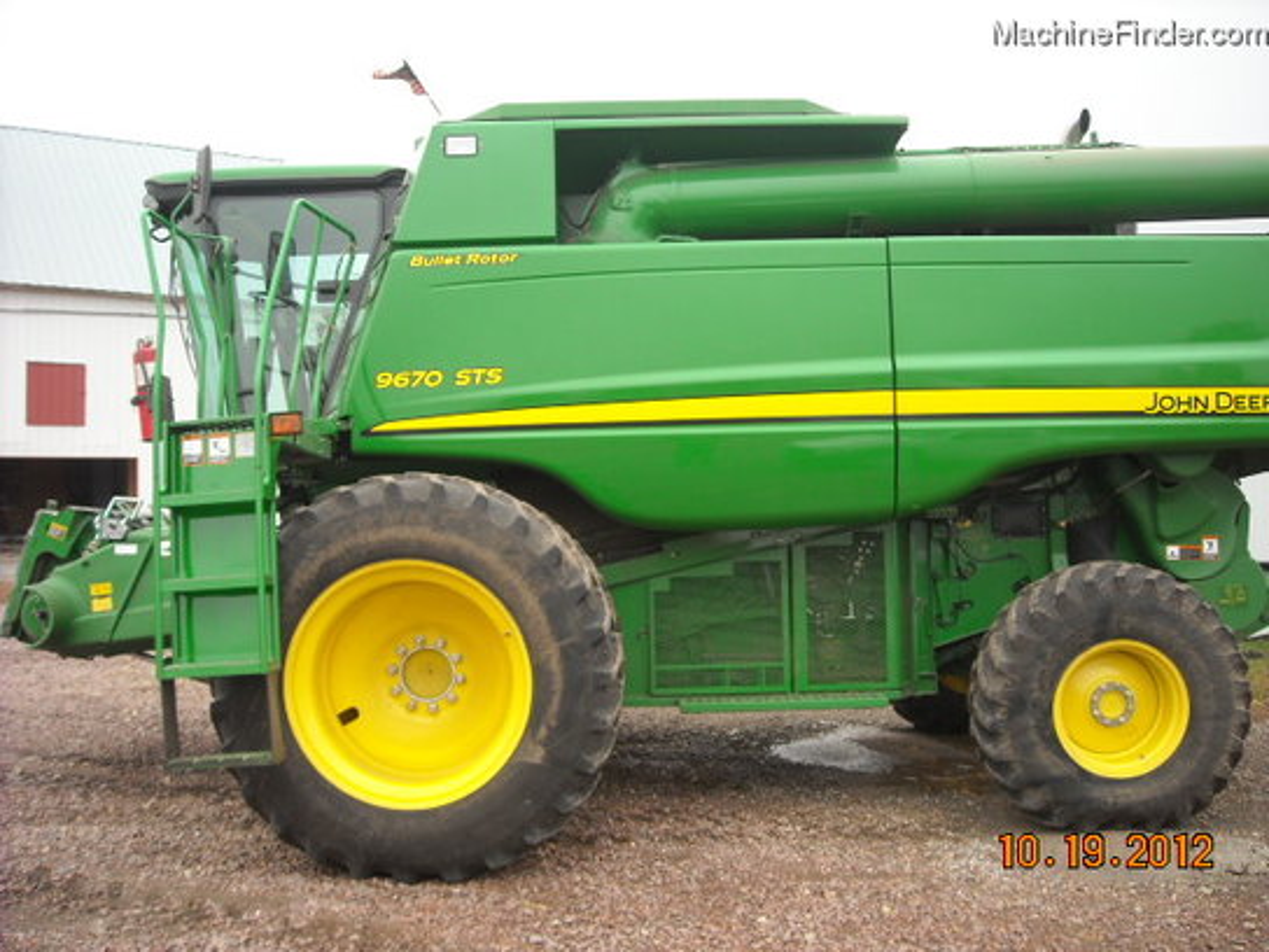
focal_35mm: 35
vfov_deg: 40.7
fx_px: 1283
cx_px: 634
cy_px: 476
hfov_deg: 52.6
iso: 87
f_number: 2.8
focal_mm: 5.7
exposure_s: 1/250
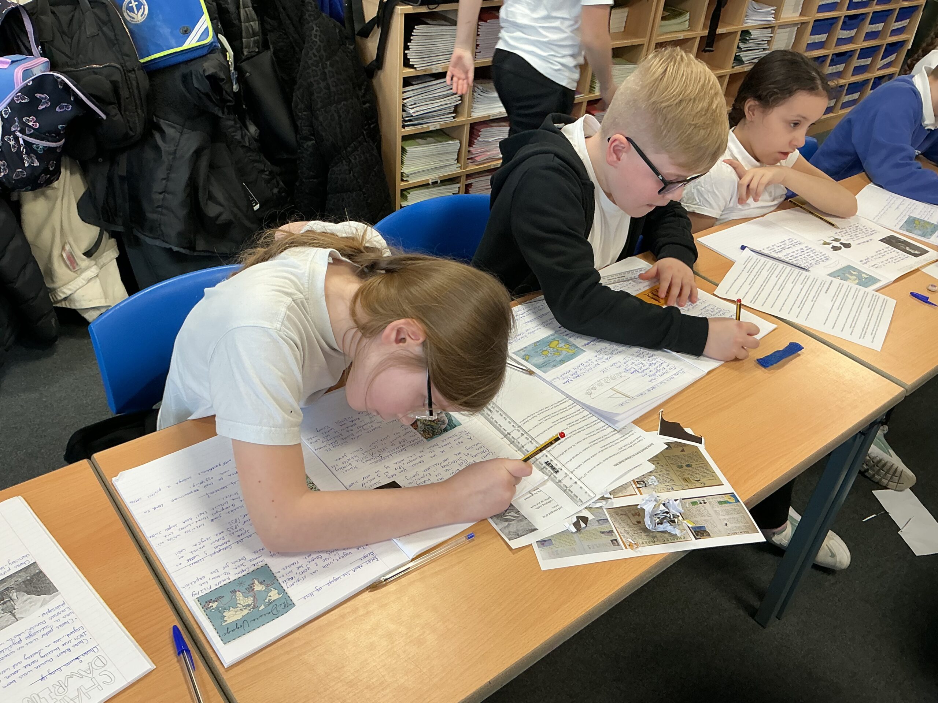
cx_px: 469
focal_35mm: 29
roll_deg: -6.1
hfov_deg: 61.7
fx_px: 786
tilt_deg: -35.0
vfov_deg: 48.2
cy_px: 352
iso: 50
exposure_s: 1/50
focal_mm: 3
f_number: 1.8
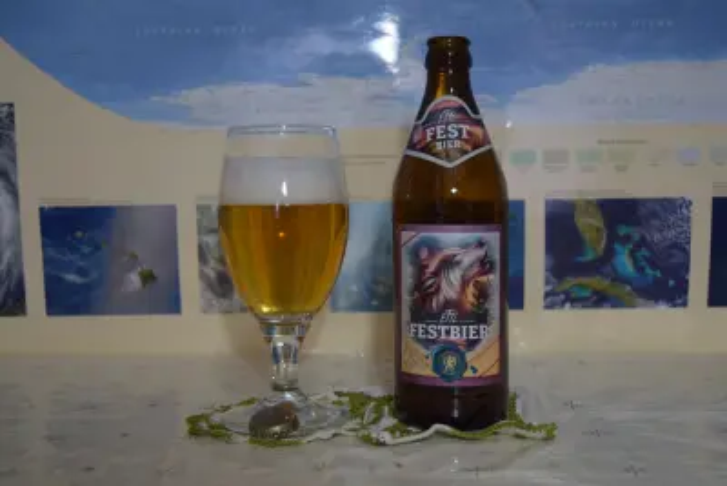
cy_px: 243
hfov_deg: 41.1
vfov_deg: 28.1
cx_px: 364
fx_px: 970
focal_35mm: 48
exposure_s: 1/60
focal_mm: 32
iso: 560
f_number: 4.5
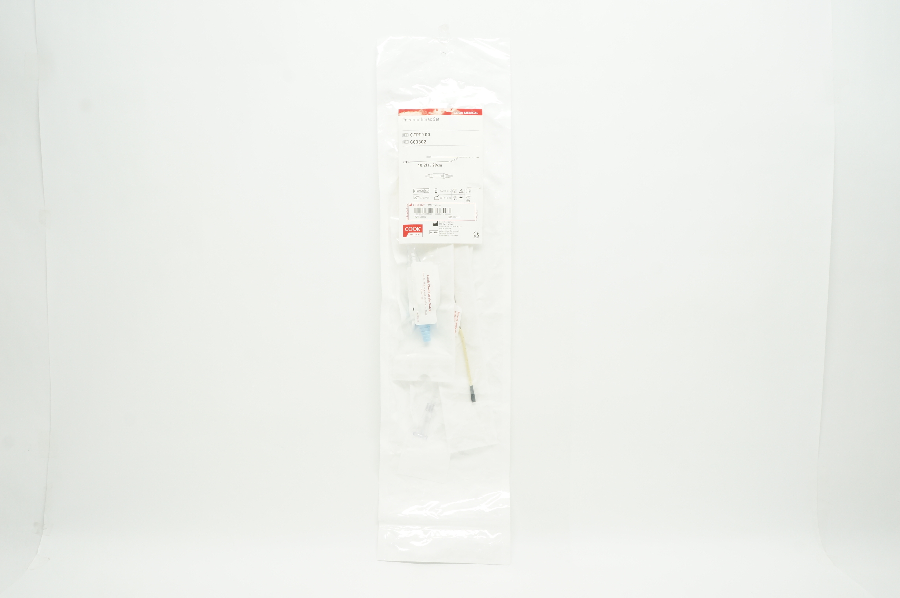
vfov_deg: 41.6
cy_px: 299
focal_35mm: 32
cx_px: 450
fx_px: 787
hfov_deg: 59.5
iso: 400
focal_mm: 21
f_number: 11
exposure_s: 1/15
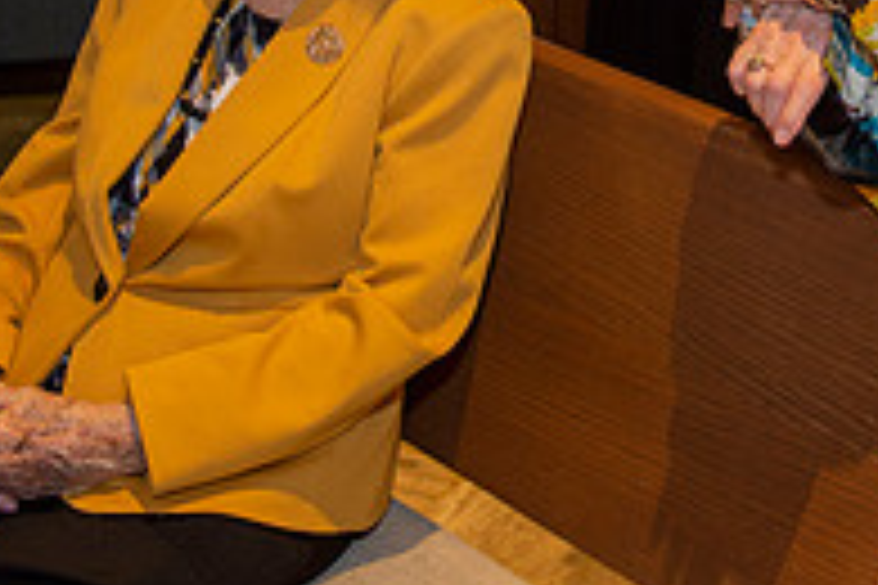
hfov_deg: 21.2
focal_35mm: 92
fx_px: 2244
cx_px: 919
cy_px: -238
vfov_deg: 14.1
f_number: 4
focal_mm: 31
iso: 1000
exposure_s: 1/100
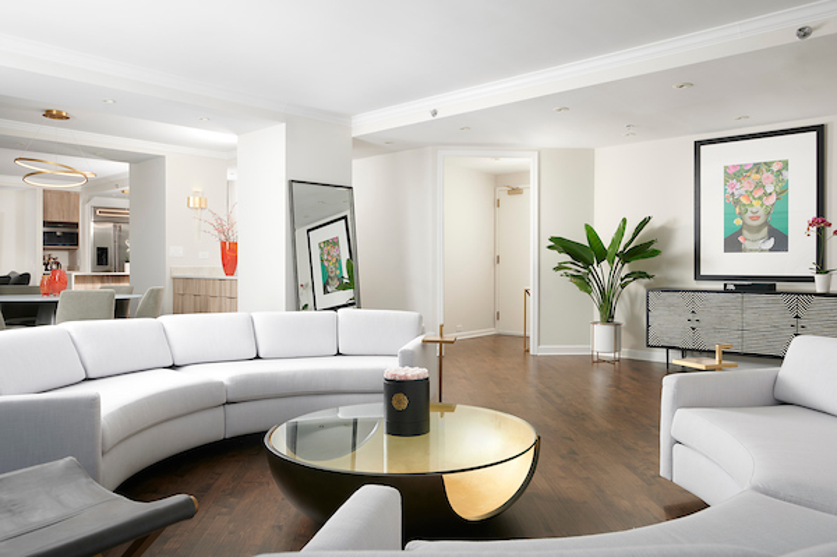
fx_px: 581
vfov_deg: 51.2
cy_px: 278
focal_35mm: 25
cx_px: 418
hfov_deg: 71.6
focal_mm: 25
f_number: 9
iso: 200
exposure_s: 1/200
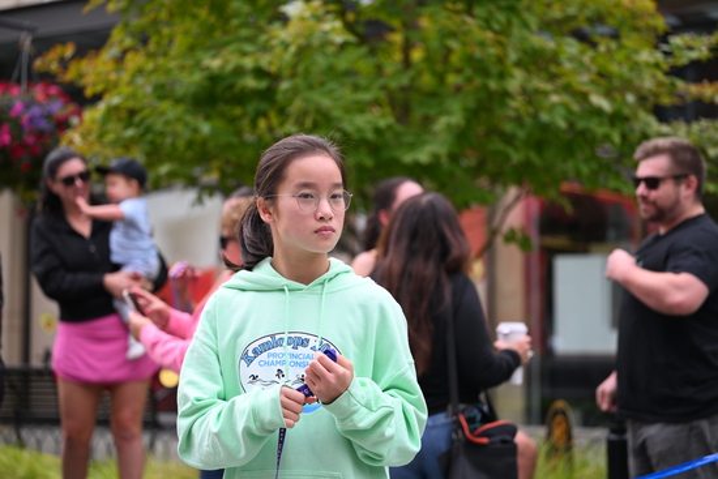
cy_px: 240
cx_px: 359
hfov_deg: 26.6
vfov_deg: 18.0
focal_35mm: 76
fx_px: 1516
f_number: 2.8
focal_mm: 76
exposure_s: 1/2500
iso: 640
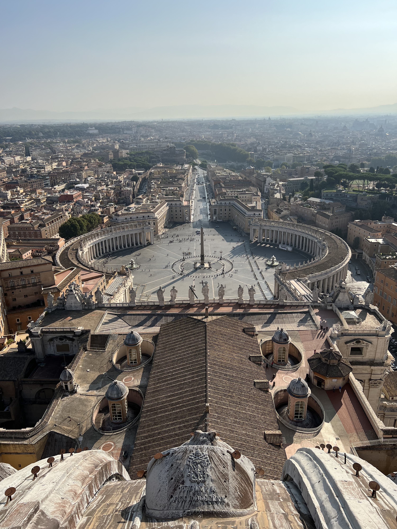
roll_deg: +1.5
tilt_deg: -20.6
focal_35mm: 26
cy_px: 264
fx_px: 398
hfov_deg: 53.1
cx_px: 198
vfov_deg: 67.3
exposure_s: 1/7463
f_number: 1.5
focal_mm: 5.7
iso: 50
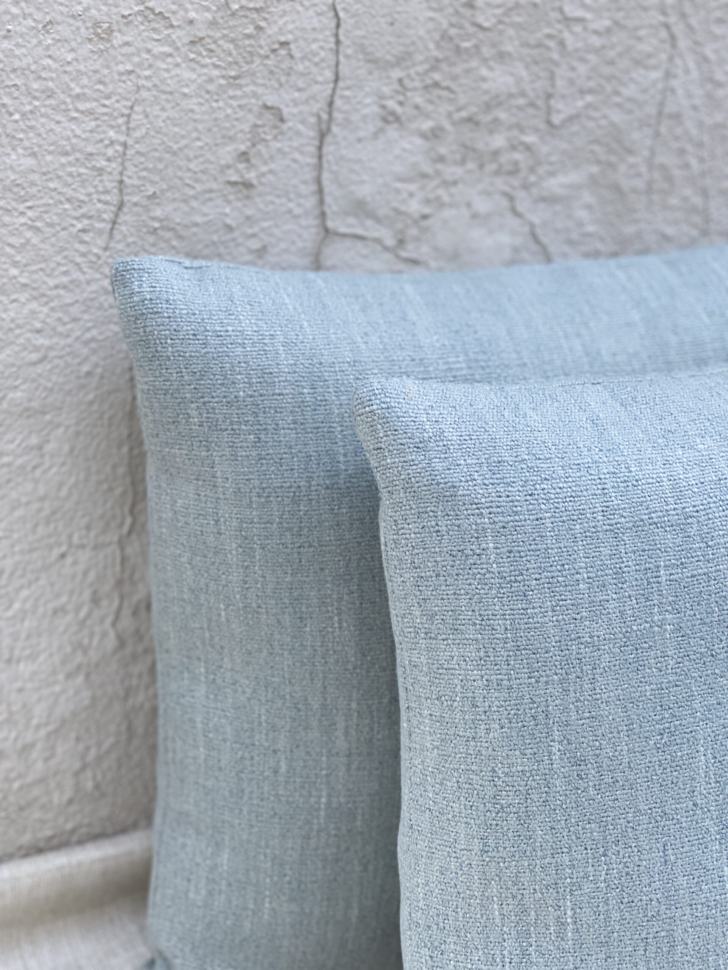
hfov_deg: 28.0
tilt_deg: -26.2
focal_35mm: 52
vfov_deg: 36.8
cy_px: 485
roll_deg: -6.3
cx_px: 364
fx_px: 1458
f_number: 2
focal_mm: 6
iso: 80
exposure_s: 1/122
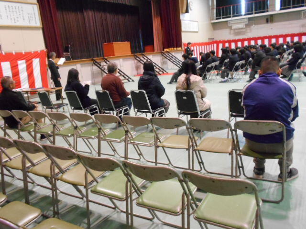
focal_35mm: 30
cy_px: 114
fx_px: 265
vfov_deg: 46.8
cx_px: 153
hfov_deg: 60.0
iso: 800
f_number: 3.4
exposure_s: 1/25
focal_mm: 5.1
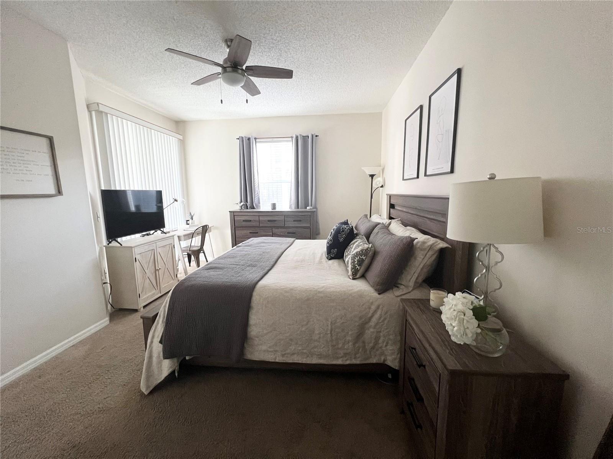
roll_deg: +0.8
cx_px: 306
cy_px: 230
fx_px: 230
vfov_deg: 89.9
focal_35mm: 13
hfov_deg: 106.2
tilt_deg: -9.1
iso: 400
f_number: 1.8
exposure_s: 1/60
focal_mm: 1.57
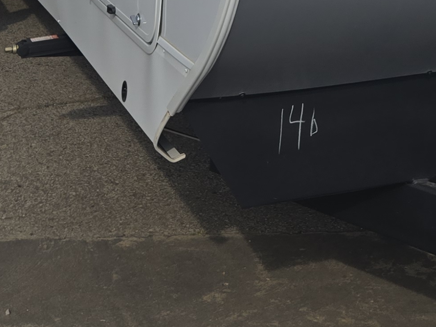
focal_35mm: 94
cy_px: -315
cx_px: 353
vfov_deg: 13.6
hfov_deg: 20.6
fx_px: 1184
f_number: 1.8
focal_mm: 5.4
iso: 25
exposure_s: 1/2730
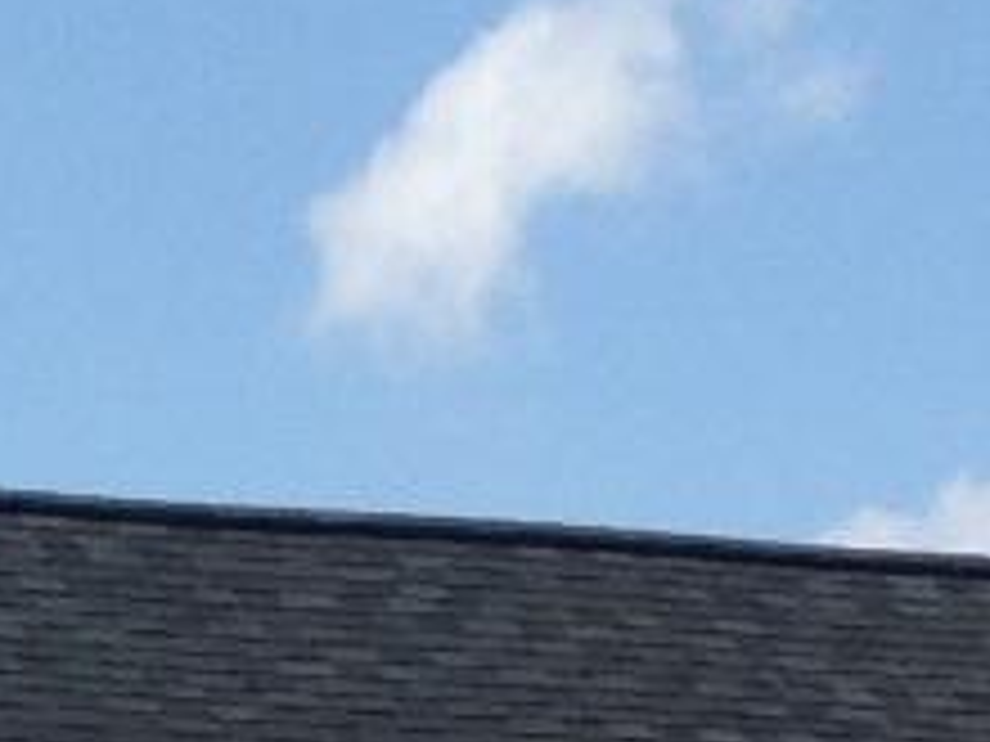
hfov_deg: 8.1
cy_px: 1938
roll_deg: +0.1
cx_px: 670
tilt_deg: -1.6
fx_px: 7007
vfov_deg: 5.8
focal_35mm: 245
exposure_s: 1/1466
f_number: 2.4
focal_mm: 4.12
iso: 50
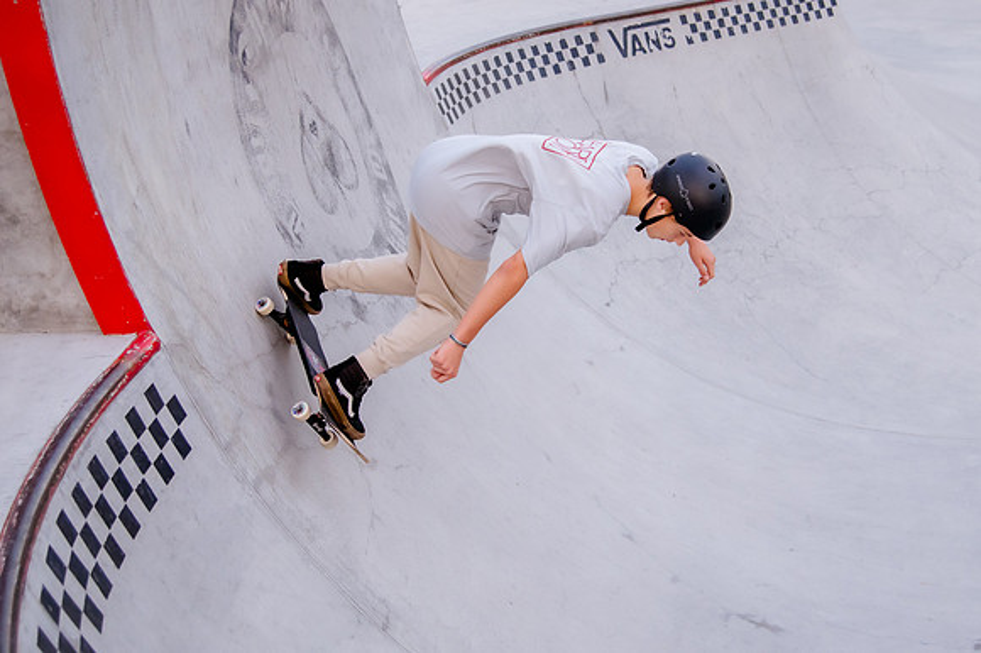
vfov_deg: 27.1
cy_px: 285
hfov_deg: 39.8
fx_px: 1354
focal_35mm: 50
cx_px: 554
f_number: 4
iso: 2500
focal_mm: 38
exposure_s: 1/640
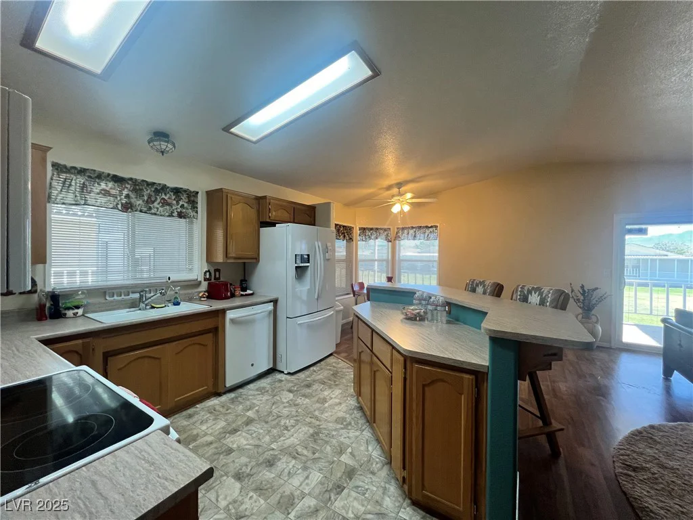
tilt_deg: -1.5
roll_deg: -0.2
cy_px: 260
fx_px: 260
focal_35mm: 13
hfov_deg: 106.2
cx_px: 346
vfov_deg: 89.9
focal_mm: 1.57
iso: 250
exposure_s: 1/120
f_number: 1.8
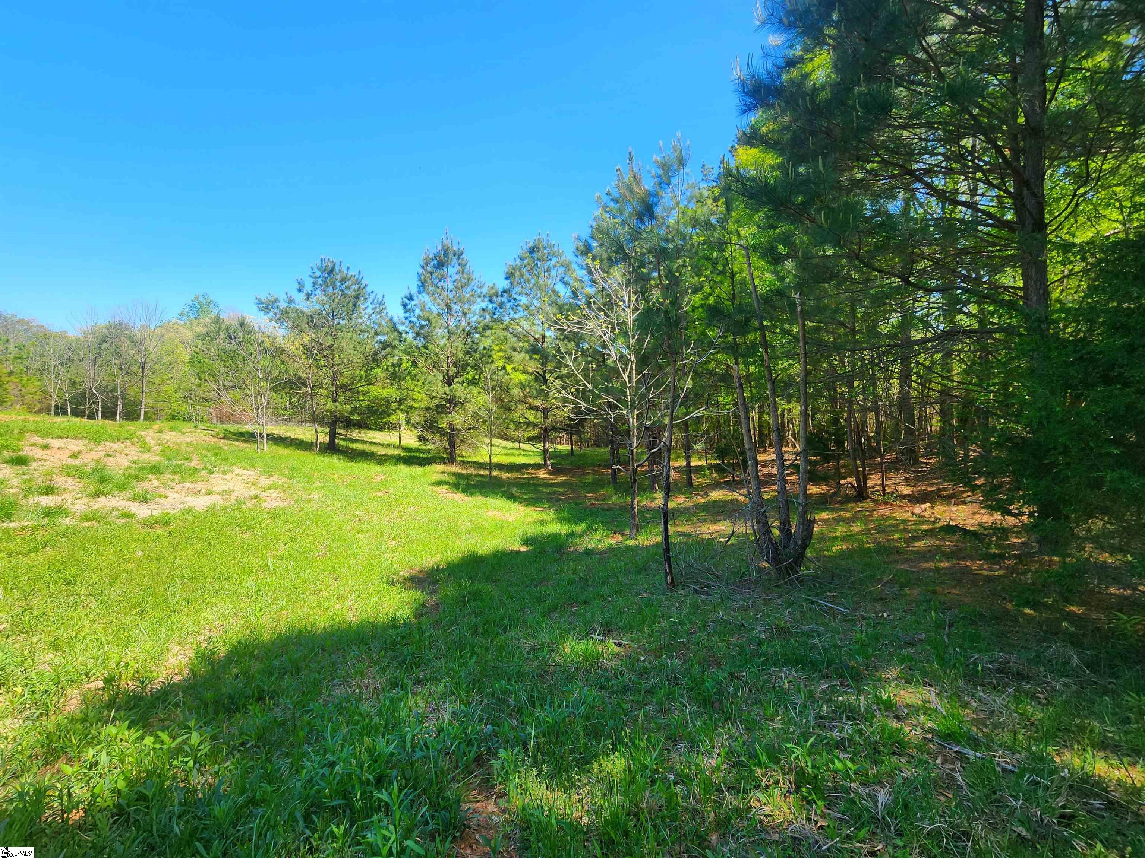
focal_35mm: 13
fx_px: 430
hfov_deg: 106.2
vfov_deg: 89.9
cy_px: 429
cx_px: 572
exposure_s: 1/588
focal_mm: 2.2
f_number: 2.2
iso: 50
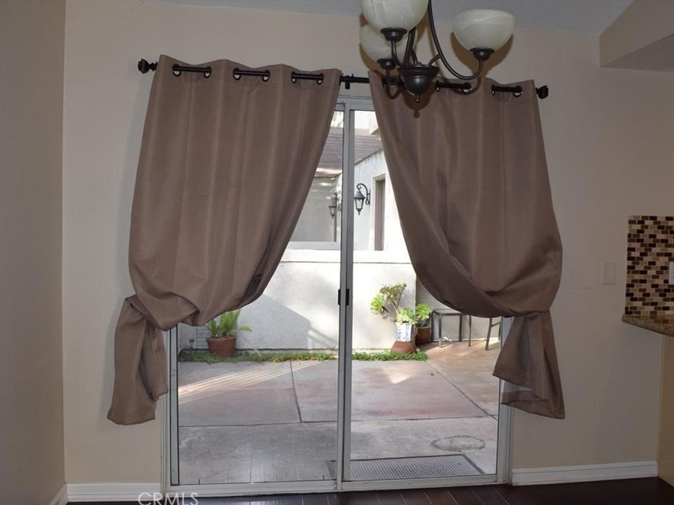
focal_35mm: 35
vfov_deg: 41.2
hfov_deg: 53.1
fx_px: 673
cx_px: 369
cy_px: 254
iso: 640
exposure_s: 1/125
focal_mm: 21
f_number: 5.6
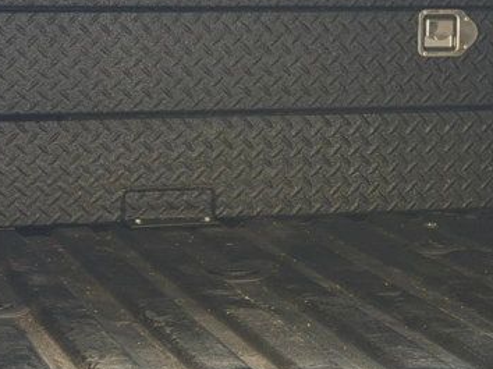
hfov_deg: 14.2
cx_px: 361
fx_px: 1978
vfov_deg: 10.7
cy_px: 209
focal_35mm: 139
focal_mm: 6.76
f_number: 1.78
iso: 160
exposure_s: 1/173
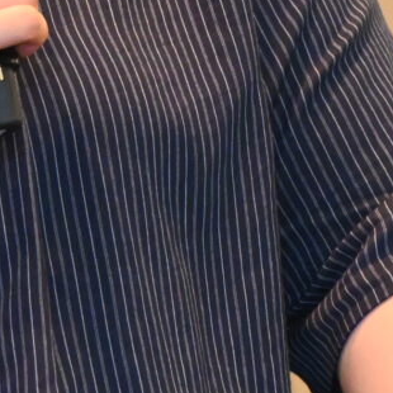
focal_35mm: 985
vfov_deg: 1.8
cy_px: -238
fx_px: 12652
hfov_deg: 1.8
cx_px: -63
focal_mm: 125
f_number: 4
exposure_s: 1/100
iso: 3200
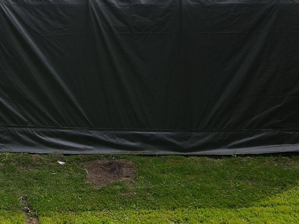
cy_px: -32
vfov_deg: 16.4
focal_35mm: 87
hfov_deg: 20.4
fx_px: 751
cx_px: -98
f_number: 2.8
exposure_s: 1/250
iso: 100
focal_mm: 4.5
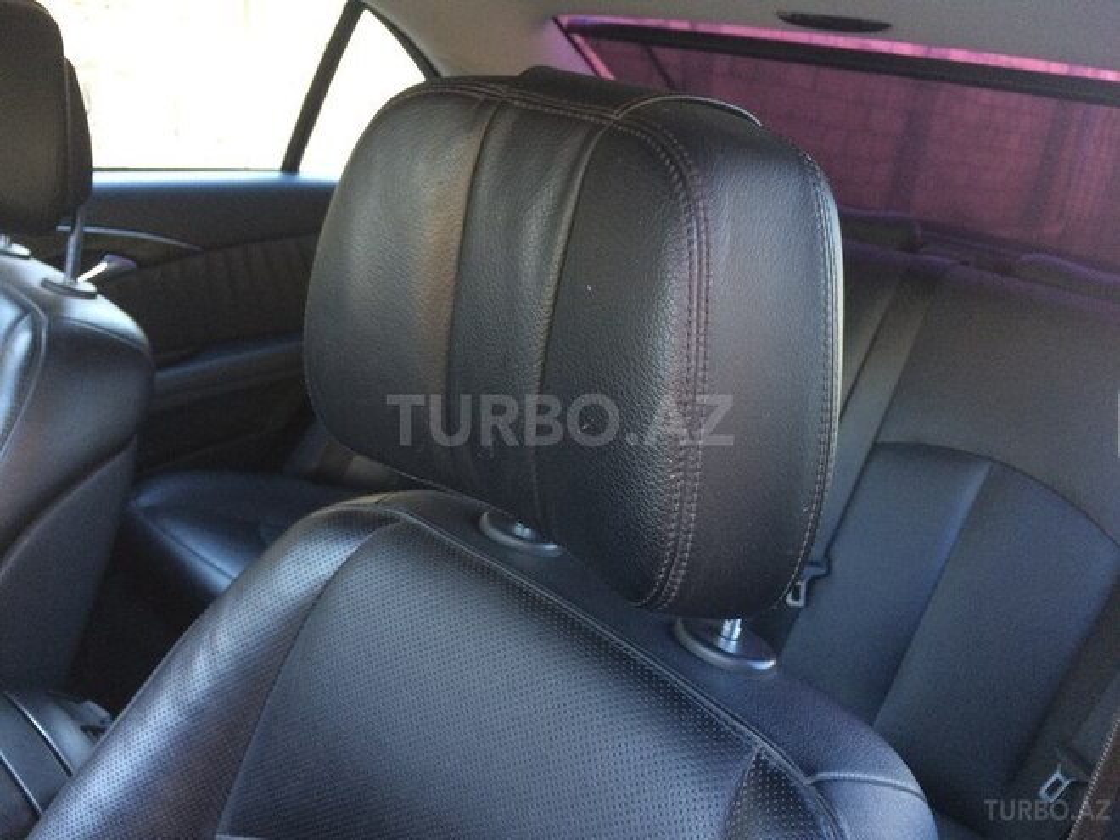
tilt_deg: -19.2
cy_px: 420
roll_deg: -8.5
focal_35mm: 29
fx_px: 938
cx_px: 560
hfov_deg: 61.7
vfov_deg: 48.2
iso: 80
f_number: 2.2
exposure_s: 1/33
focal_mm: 4.15
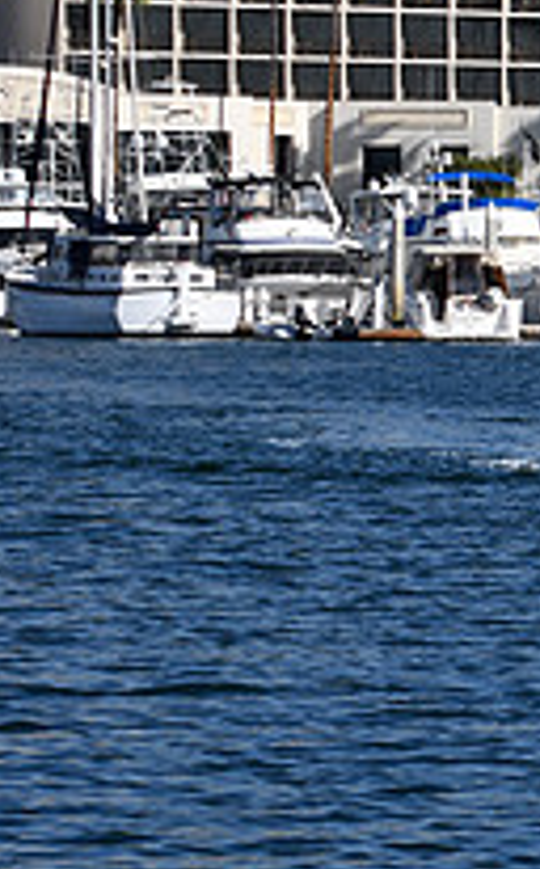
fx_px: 7141
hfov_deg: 4.3
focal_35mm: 302
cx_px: 1110
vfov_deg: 7.0
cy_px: 348
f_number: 8
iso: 110
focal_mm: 70
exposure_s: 1/500
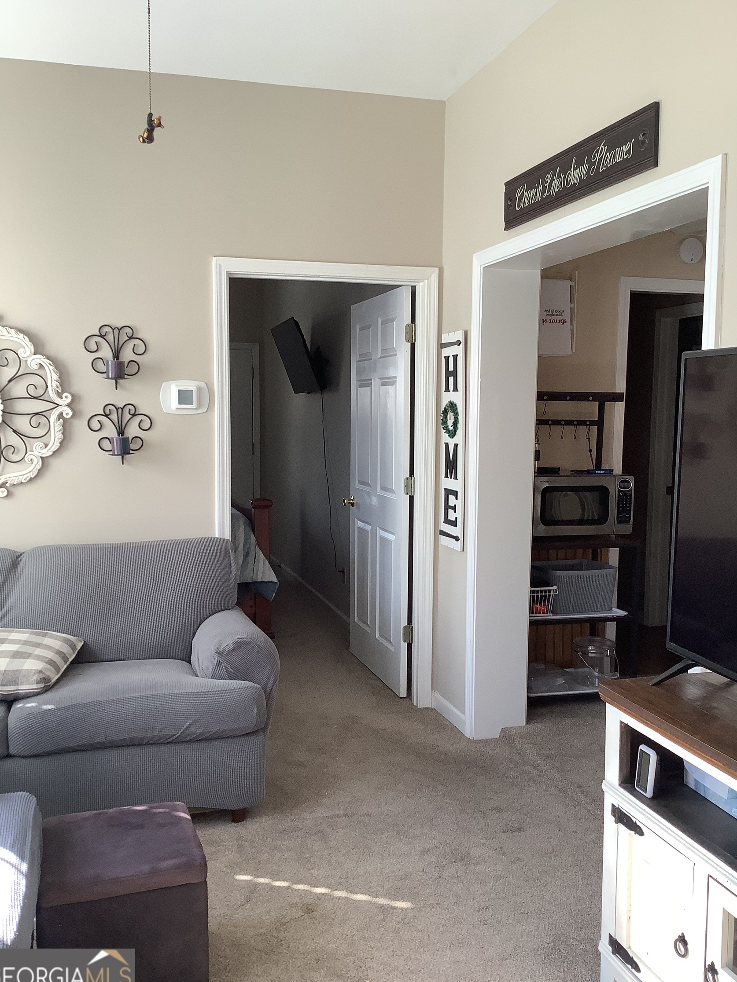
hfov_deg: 44.2
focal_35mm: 32
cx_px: 364
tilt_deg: -5.7
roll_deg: -0.2
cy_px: 492
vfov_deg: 56.8
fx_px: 908
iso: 50
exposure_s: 1/60
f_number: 2.4
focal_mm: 3.3
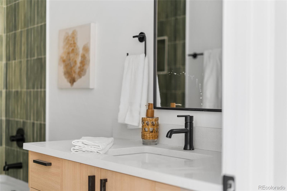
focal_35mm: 50
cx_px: 144
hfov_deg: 39.6
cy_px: 96
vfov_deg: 27.0
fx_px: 399
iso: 500
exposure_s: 1/30
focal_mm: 50
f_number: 1.8
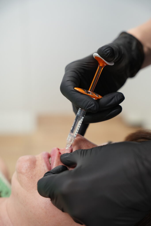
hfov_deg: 24.3
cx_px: 76
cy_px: 113
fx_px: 351
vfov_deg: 35.8
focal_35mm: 56
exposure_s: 1/160
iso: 1600
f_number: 3.5
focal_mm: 55.8
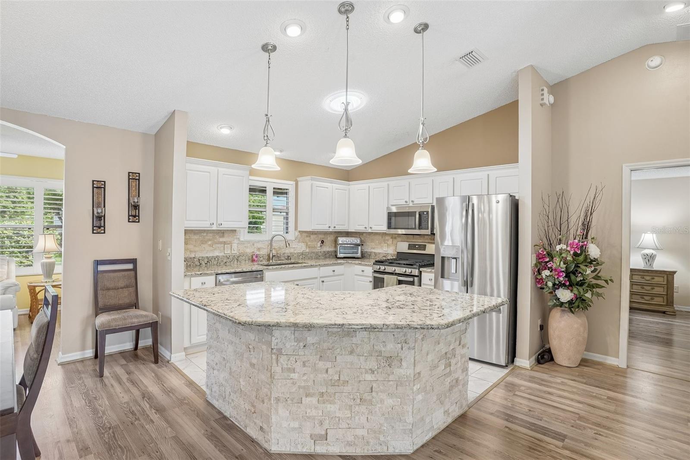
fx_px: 326
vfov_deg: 70.4
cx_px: 345
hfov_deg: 93.3
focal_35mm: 17
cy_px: 230
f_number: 9
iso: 400
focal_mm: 17
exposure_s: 1/15
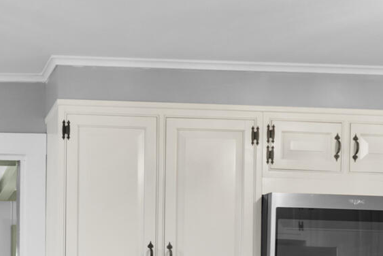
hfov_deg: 25.9
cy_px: 356
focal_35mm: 71
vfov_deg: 17.7
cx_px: -54
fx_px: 756
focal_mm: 16
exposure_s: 1/15
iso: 250
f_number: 4.5
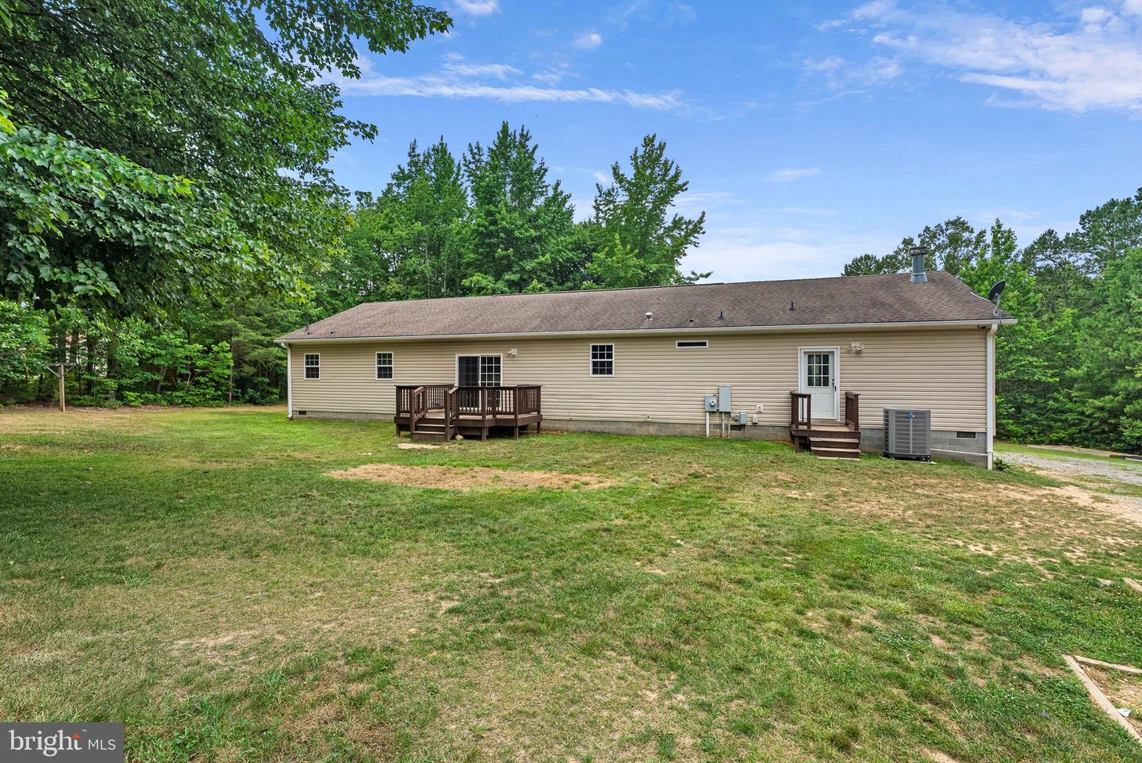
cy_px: 382
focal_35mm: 16
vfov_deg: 73.8
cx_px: 571
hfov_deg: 96.7
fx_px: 508
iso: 800
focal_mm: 16
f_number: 8
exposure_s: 1/200
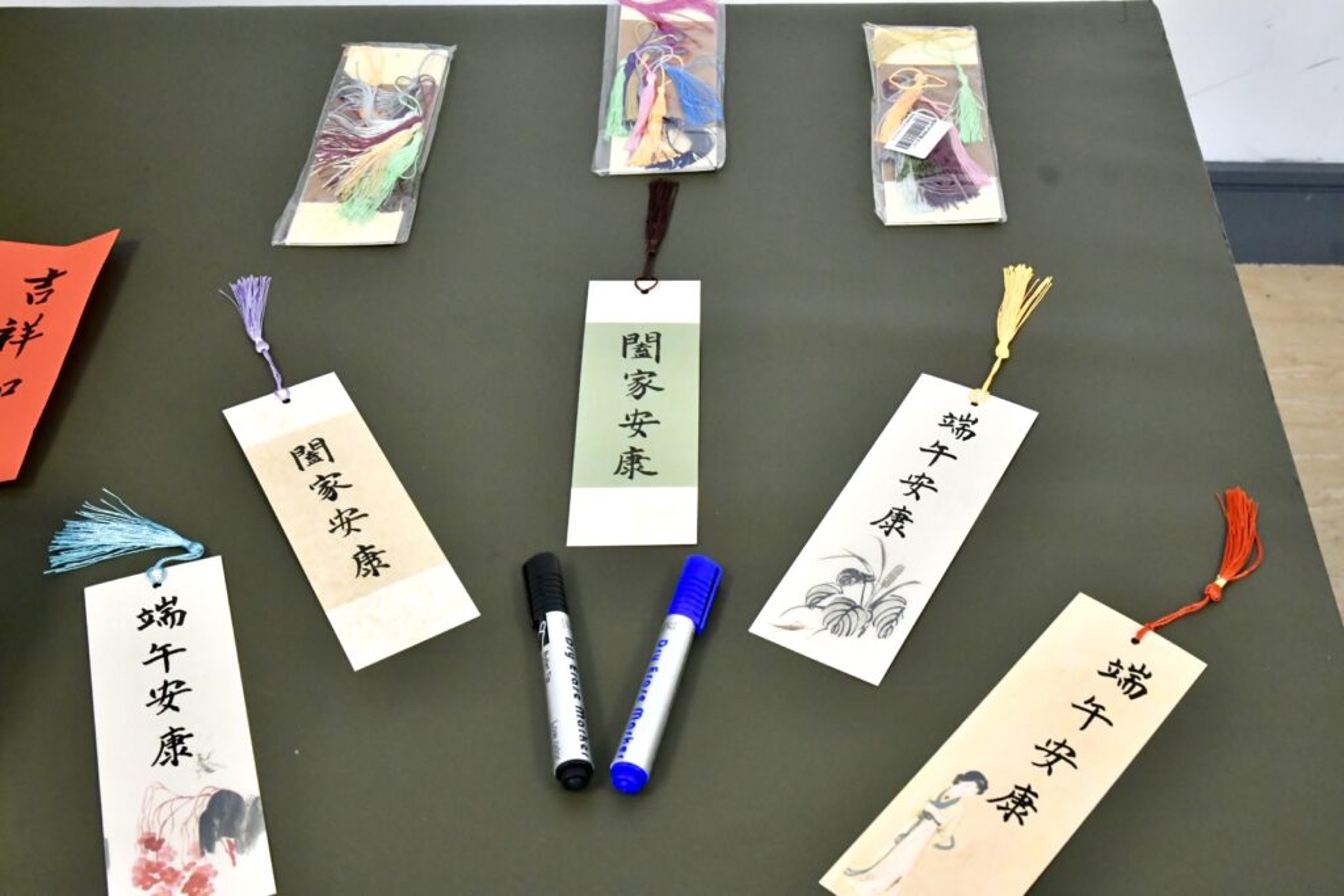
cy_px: 448
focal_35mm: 40
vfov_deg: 33.0
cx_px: 672
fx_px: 1512
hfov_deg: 47.9
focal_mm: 27
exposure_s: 1/250
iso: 6400
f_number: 8
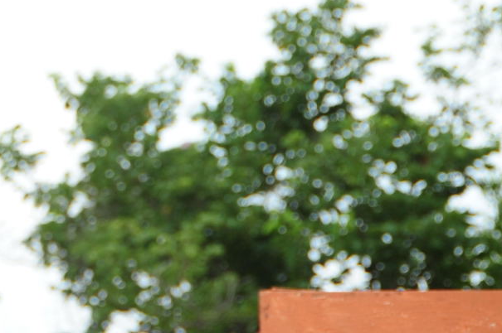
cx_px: -148
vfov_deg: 6.5
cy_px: -90
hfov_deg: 9.6
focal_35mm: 210
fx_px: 2925
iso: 500
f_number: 6.3
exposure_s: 1/800
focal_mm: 62
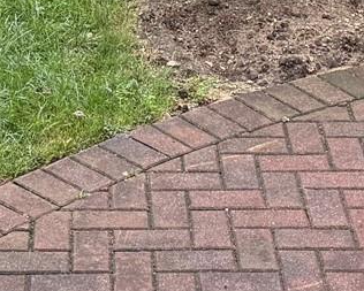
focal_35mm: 152
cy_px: -465
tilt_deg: -5.5
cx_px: 33
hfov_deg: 12.6
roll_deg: +0.7
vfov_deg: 8.9
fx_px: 1638
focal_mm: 6.76
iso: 100
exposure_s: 1/1018
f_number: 1.78
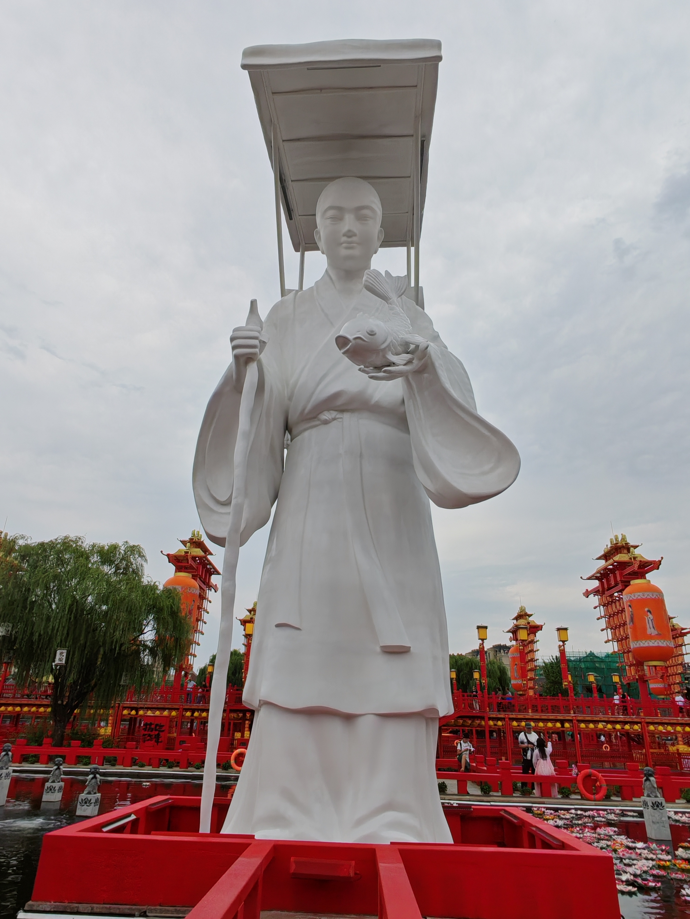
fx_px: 611
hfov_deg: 58.9
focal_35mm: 23
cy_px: 460
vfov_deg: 73.9
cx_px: 345
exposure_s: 1/980
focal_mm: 1.96
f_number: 2.2
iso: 50
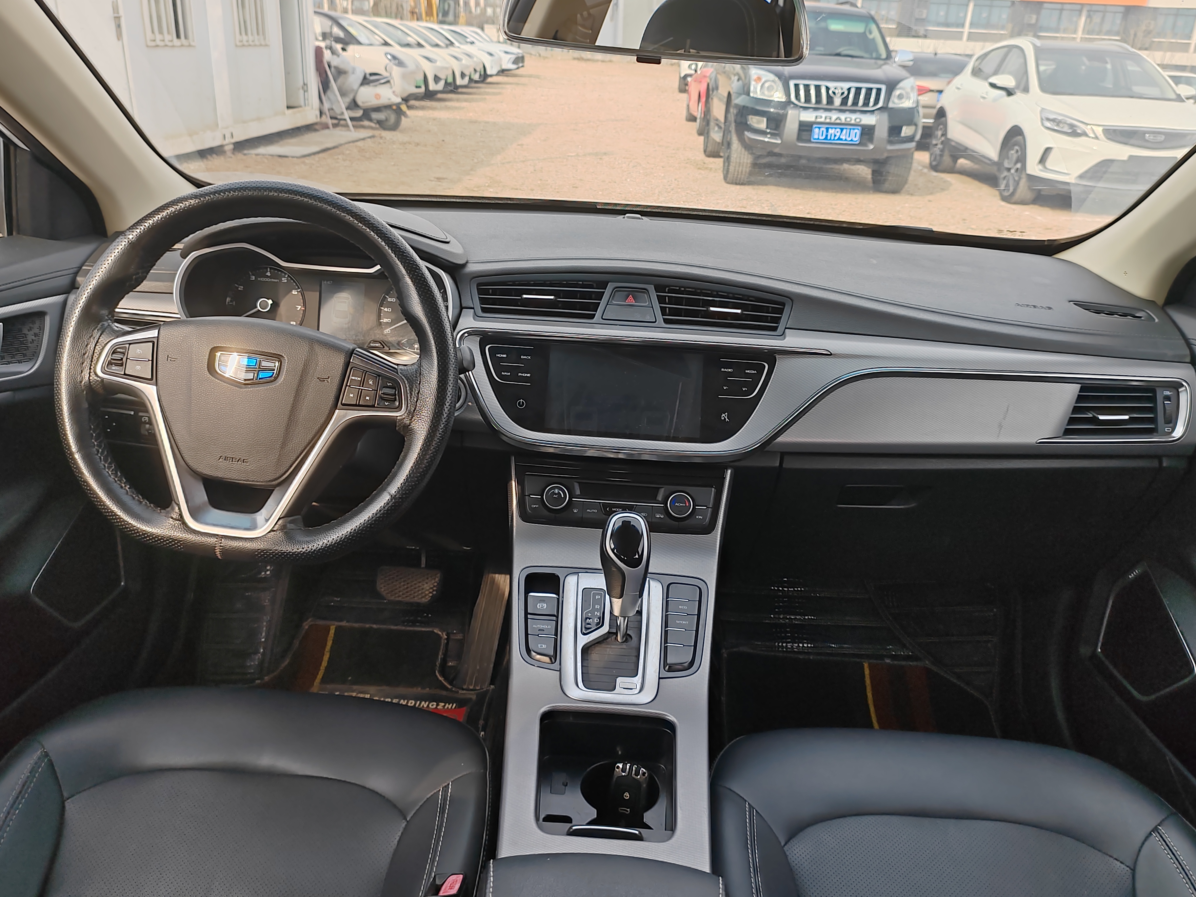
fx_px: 1002
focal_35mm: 29
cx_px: 598
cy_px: 448
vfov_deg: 48.2
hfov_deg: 61.7
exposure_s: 1/140
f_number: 1.8
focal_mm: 6.14
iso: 50
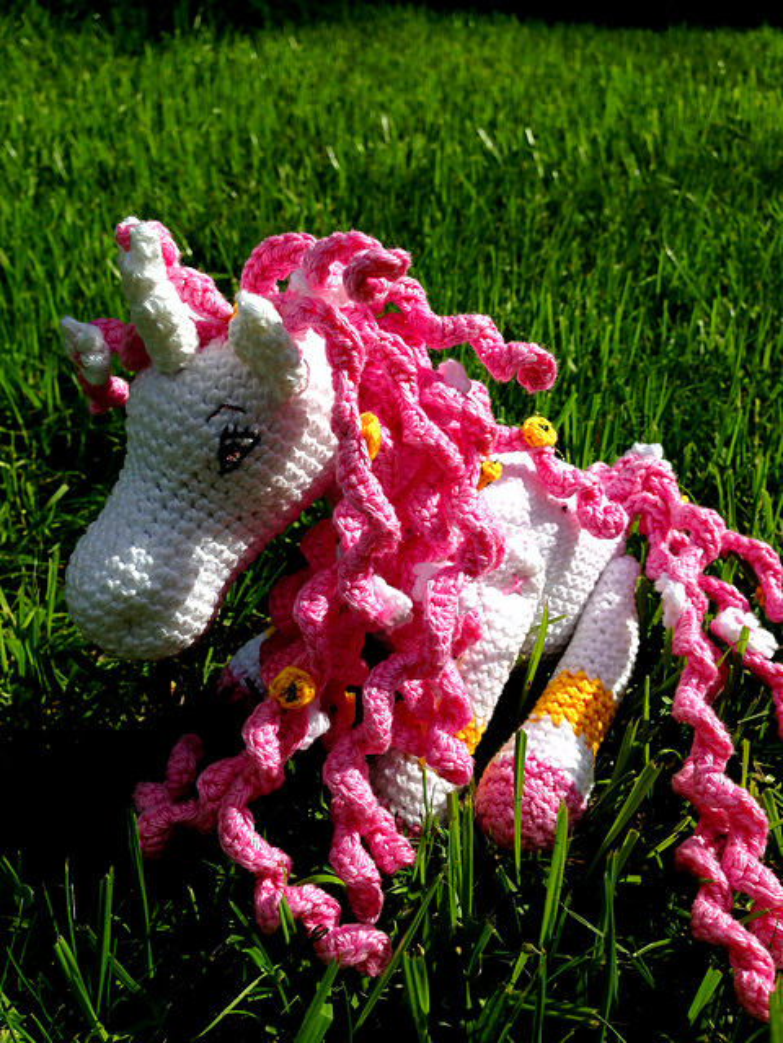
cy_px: 522
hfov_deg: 42.9
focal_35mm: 33
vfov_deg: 55.4
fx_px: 995
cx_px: 392
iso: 50
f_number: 2.4
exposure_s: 1/3012
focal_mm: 4.12
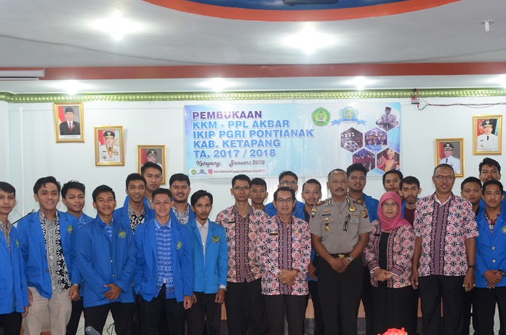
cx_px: 303
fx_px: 712
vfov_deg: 26.3
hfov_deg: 39.0
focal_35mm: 51
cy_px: 225
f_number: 8
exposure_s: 1/13
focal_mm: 23
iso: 800
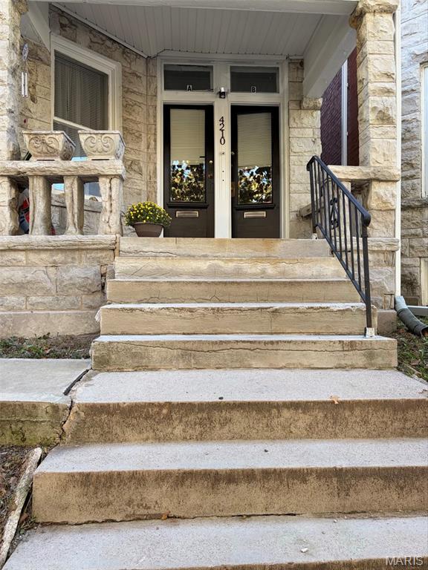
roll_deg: +0.5
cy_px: 285
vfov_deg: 67.3
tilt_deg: +1.2
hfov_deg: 53.1
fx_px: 429
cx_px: 214
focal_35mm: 26
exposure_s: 1/122
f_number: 1.6
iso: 40
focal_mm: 5.96
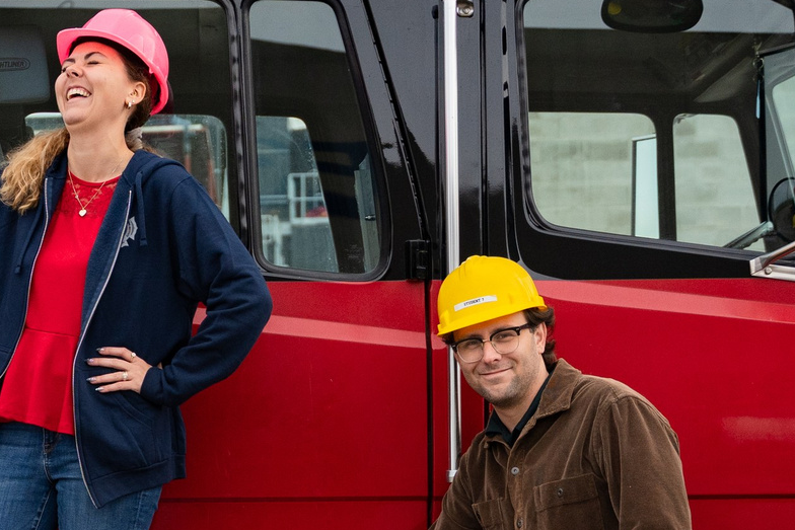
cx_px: 171
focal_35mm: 130
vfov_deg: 10.4
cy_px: 580
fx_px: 2871
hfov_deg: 15.7
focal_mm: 36.3
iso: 640
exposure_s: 1/3200
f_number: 2.8
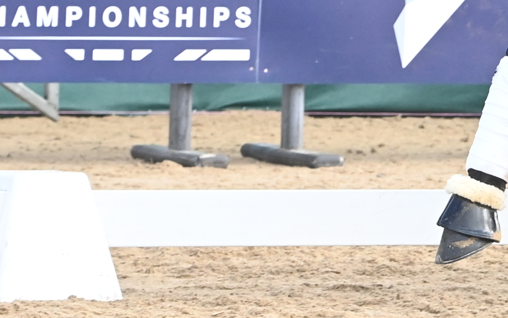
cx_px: 837
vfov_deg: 1.8
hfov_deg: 2.9
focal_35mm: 724
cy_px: -295
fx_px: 10024
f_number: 8
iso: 2000
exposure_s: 1/800
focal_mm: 160
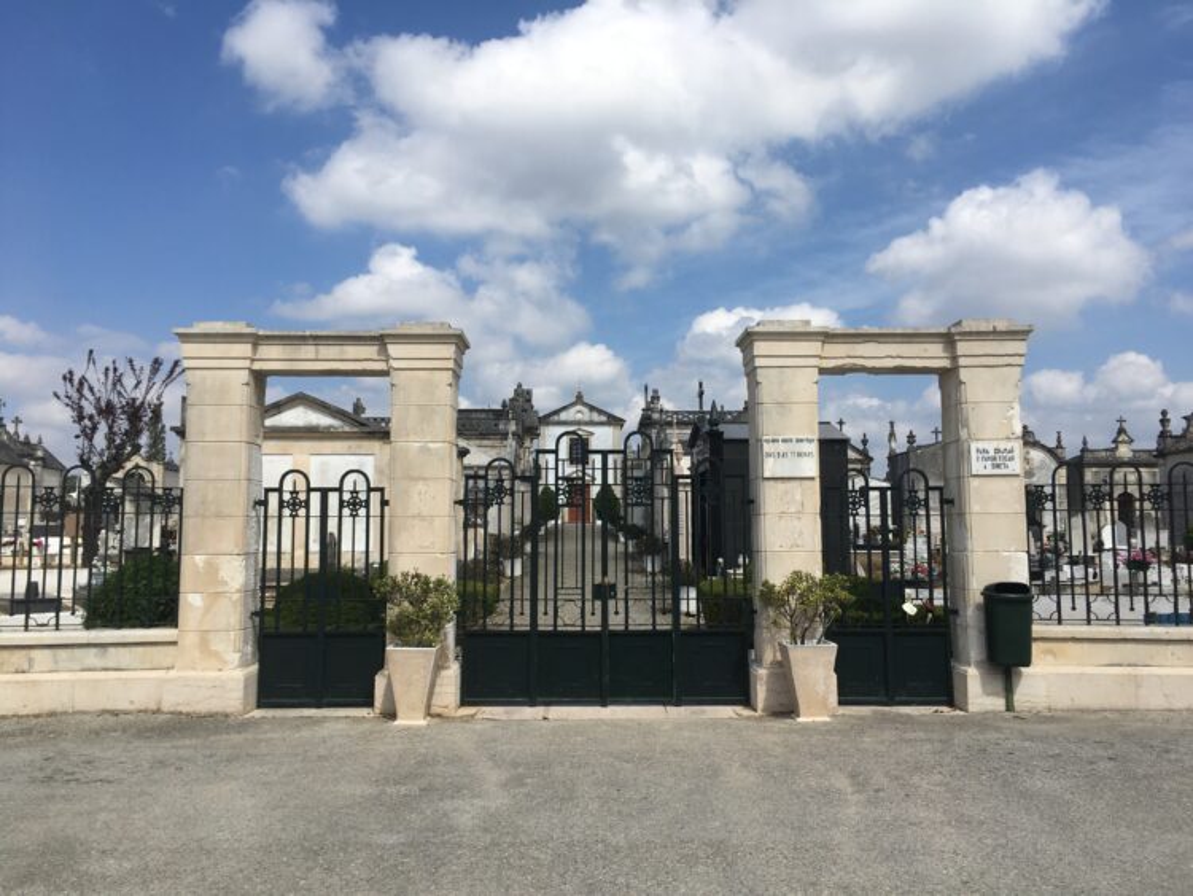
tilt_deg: +2.5
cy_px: 448
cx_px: 596
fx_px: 1000
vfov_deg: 48.3
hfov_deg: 61.6
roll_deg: -0.2
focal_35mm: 29
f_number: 2.2
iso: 25
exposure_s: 1/2564
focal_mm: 4.15
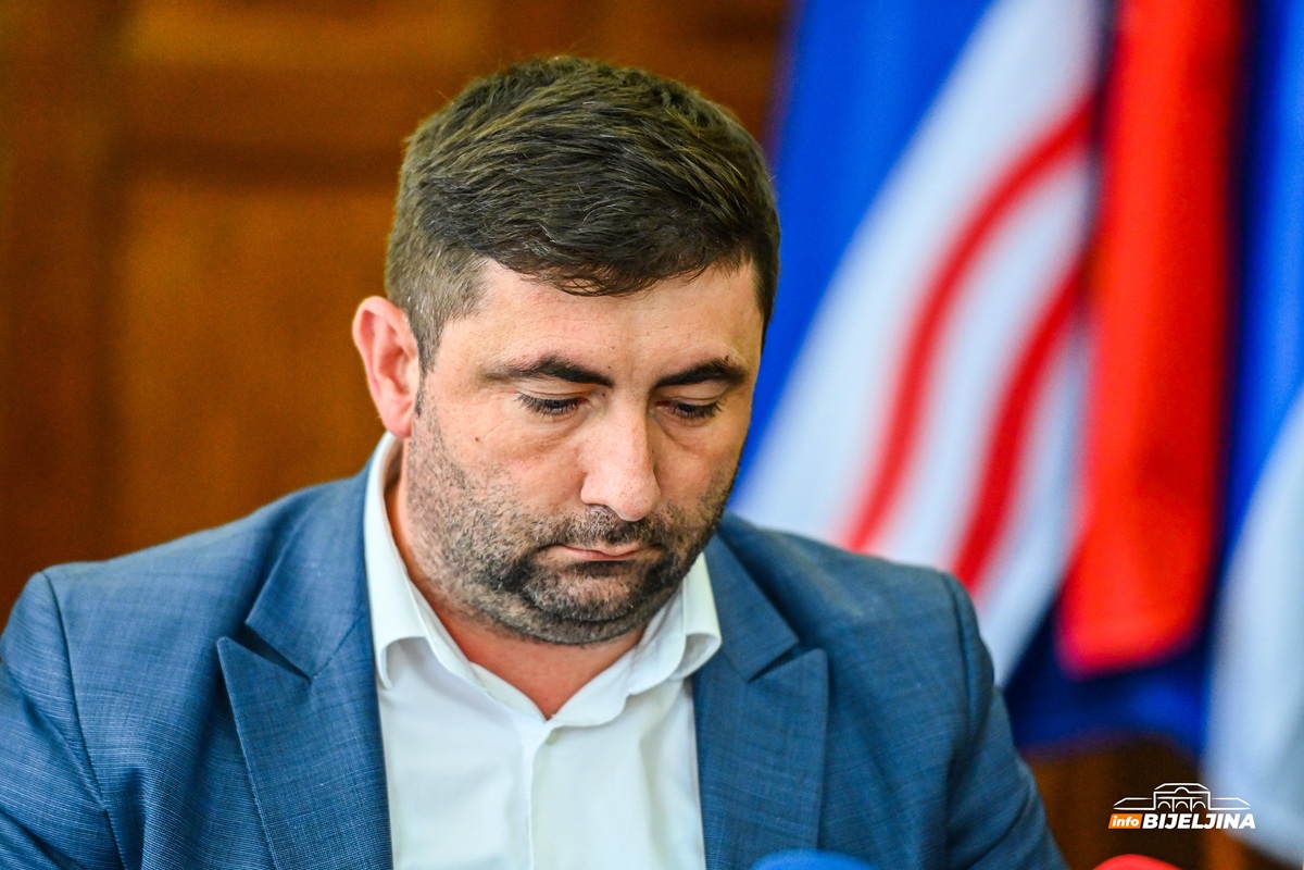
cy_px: 435
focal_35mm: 200
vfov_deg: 6.9
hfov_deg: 10.3
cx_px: 652
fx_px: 7244
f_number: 2.8
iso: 5000
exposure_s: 1/400
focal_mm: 200
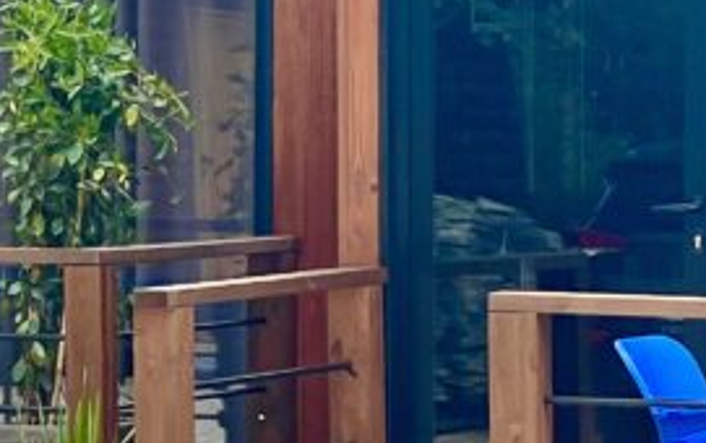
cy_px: 237
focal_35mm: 308
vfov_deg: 4.3
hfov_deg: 6.7
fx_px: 5932
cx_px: -505
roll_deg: +0.0
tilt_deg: -1.6
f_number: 2.8
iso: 32
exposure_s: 1/172
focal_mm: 9
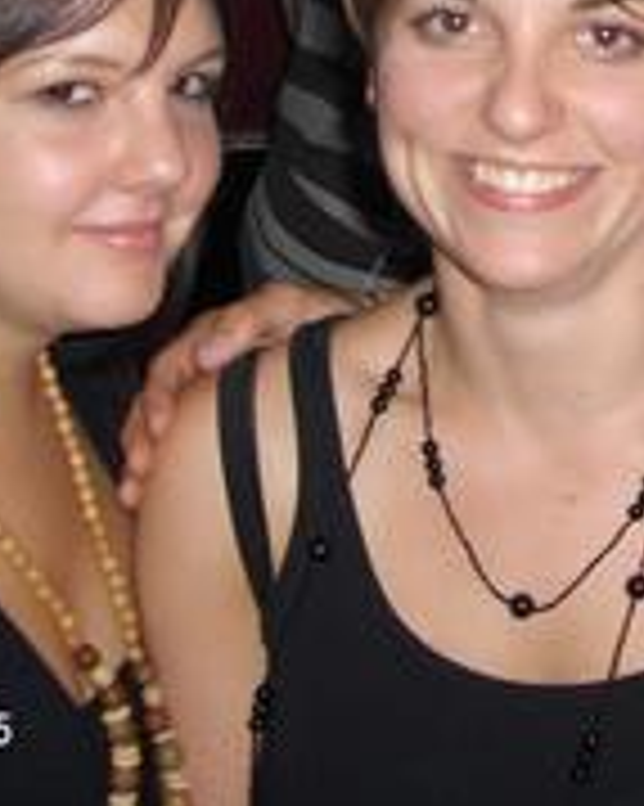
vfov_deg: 20.9
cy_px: 108
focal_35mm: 90
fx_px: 2146
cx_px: 630
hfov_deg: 16.7
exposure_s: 1/60
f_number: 2.6
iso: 100
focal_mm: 5.8
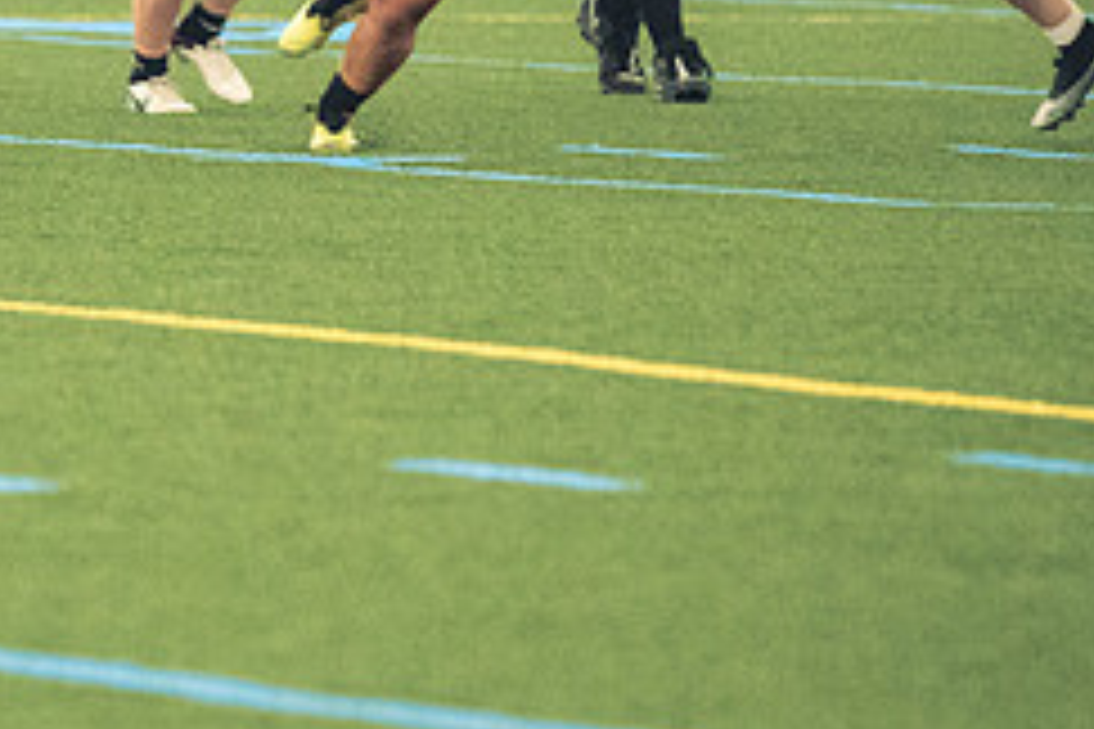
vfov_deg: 1.9
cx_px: 140
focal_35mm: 717
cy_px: 63
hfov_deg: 2.9
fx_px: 21787
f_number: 2.8
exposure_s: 1/500
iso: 12800
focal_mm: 200
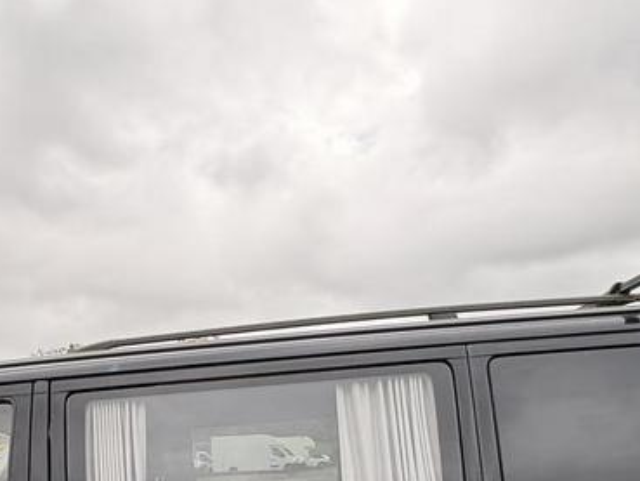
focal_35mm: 34
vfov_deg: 34.9
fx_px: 629
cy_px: 550
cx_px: 238
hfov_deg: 53.3
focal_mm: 2.22
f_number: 2.2
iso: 64
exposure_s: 1/399
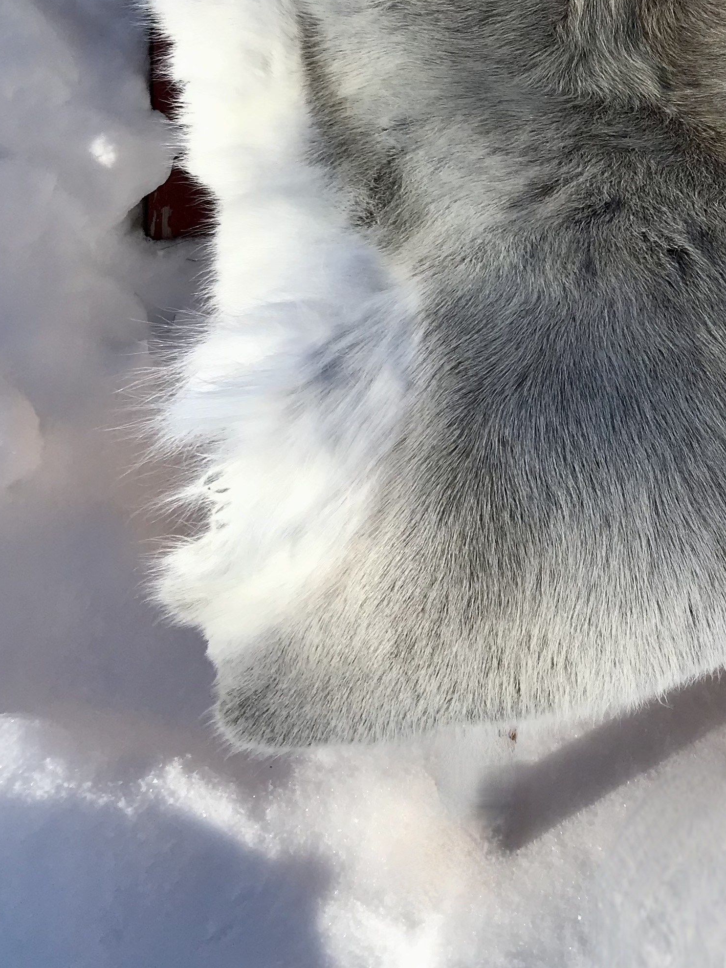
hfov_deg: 25.1
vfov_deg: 32.6
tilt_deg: -31.9
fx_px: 1594
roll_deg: -10.7
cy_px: 158
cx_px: 603
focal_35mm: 57
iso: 20
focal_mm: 3.99
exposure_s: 1/2128
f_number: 1.8
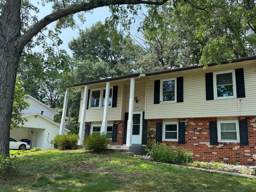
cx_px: 146
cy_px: 97
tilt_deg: +13.4
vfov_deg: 49.8
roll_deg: -2.2
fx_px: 207
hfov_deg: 63.2
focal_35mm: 28
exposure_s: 1/1597
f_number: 1.78
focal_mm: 6.76
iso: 80
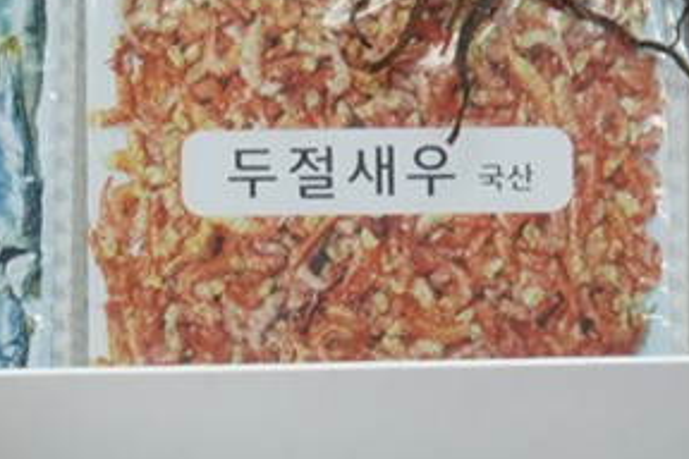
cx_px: -409
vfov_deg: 5.4
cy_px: 1257
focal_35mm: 243
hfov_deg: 8.3
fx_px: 4650
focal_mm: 35
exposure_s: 1/125
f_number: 22
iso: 1600
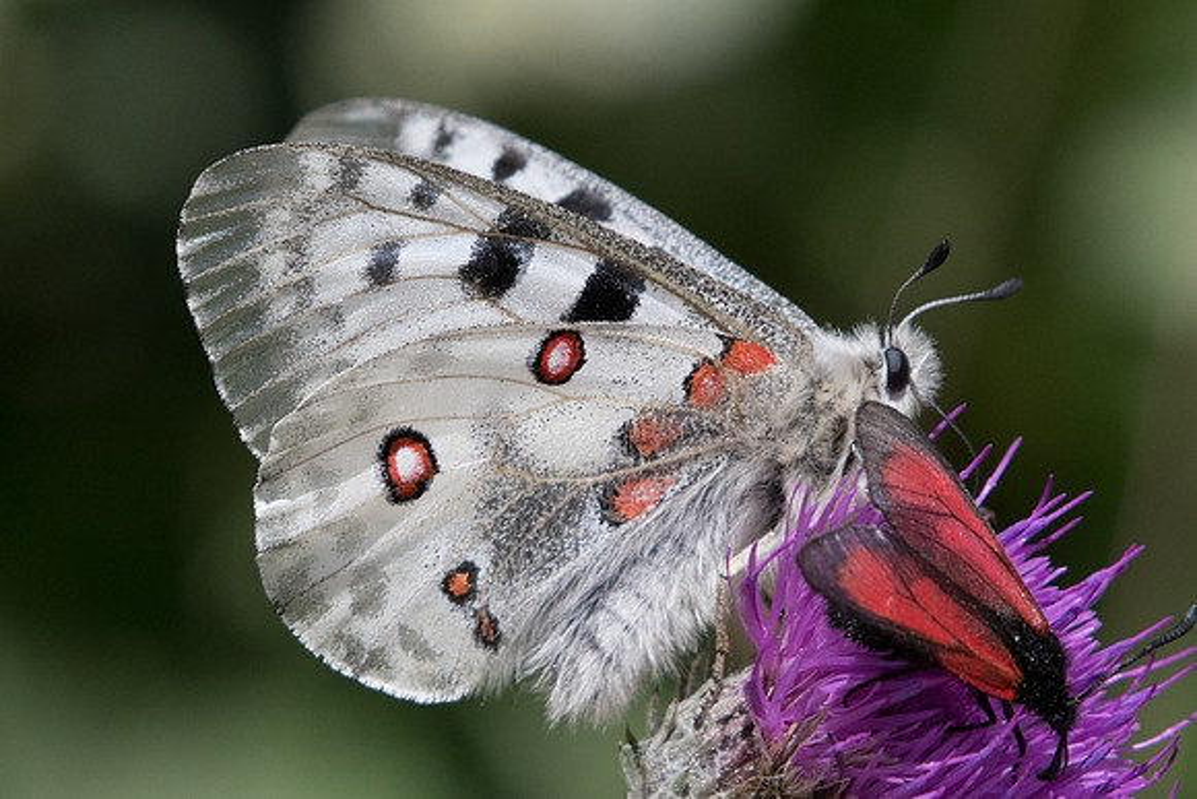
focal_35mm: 1108
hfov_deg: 1.9
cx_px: 775
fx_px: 36846
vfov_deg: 1.2
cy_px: 365
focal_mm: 400
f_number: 8
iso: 800
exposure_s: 1/2000
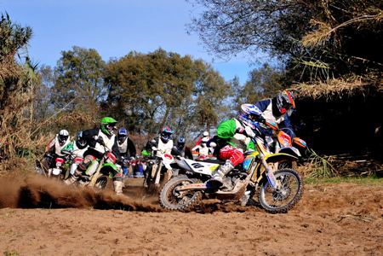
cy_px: 128
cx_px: 192
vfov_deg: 17.5
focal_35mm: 78
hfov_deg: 26.0
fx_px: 830
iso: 400
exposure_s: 1/3200
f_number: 5
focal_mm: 52
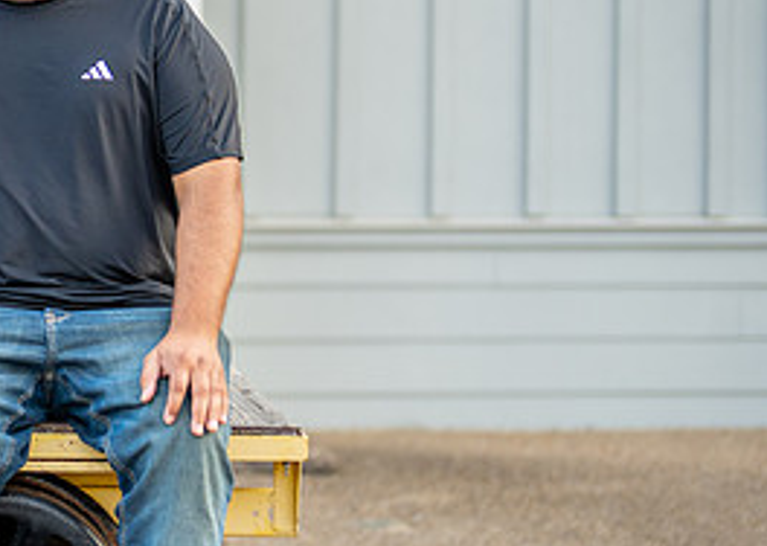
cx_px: -24
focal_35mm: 129
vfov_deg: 11.1
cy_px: 220
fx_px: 2807
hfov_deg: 15.2
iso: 200
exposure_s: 1/1000
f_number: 1.2
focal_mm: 50
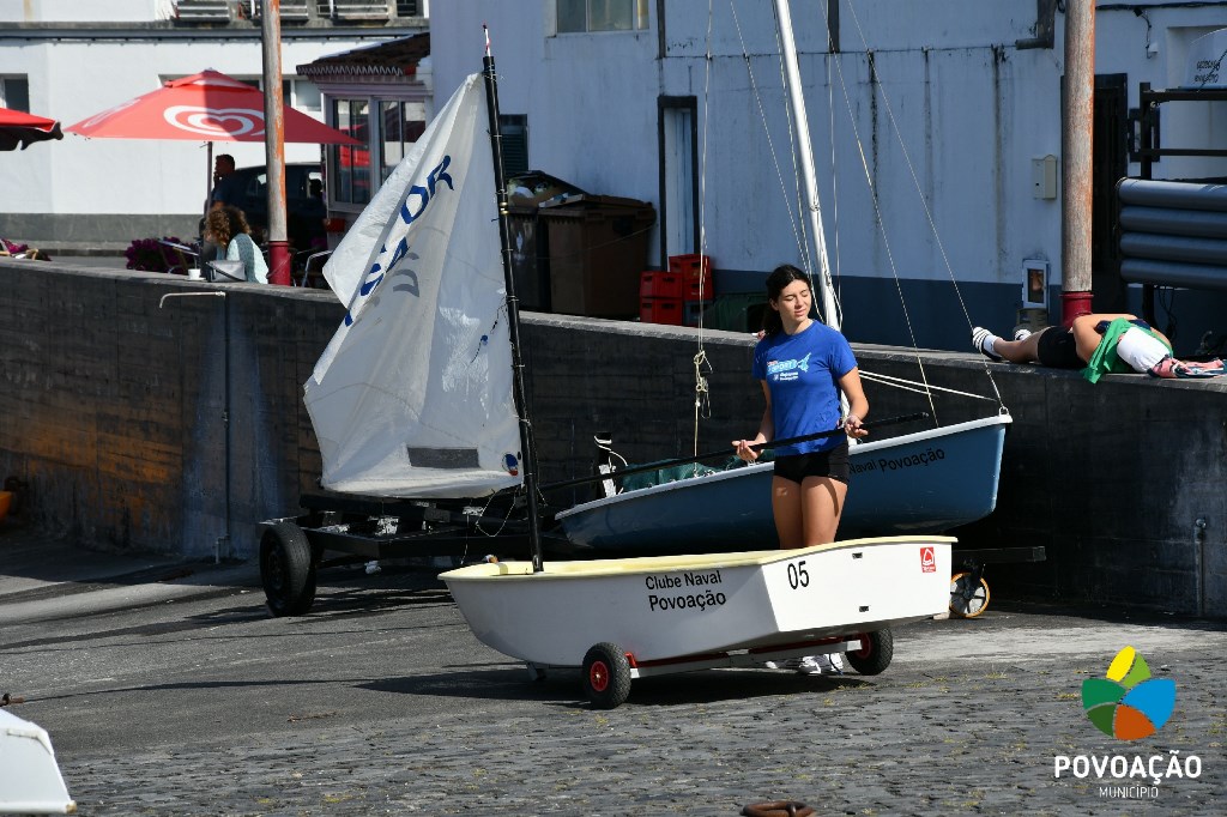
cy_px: 408
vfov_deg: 8.7
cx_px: 614
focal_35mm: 157
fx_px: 5349
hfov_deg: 13.1
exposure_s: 1/320
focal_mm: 105
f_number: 9
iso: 100
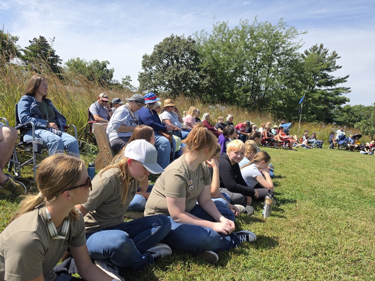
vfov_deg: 58.9
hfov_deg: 73.9
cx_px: 188
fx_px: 249
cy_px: 140
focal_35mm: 23
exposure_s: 1/709
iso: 64
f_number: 1.4
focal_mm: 6.5
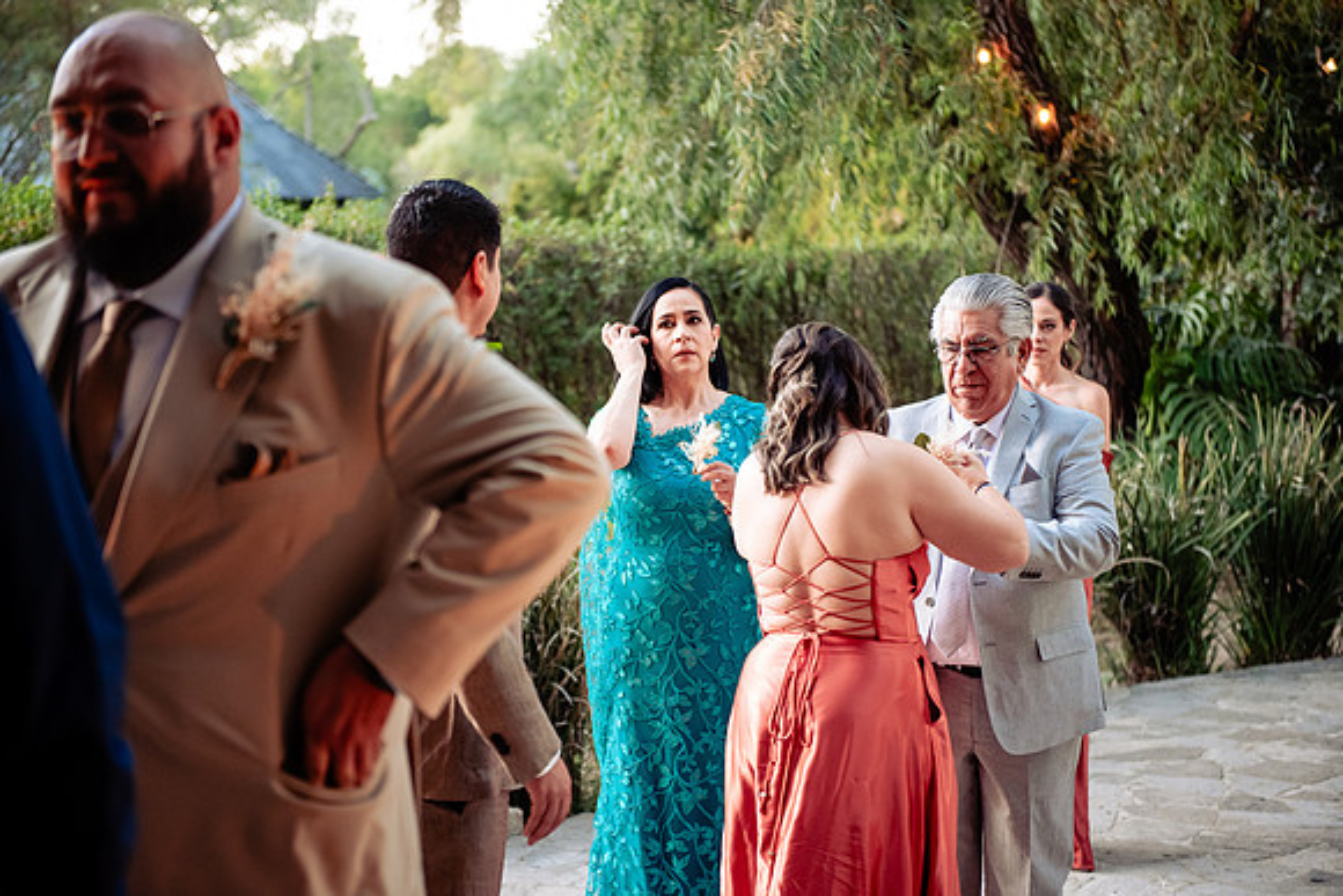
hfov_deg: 28.8
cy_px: 448
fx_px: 2612
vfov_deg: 19.5
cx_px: 672
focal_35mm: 70
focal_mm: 70
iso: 2000
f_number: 2.8
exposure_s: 1/125
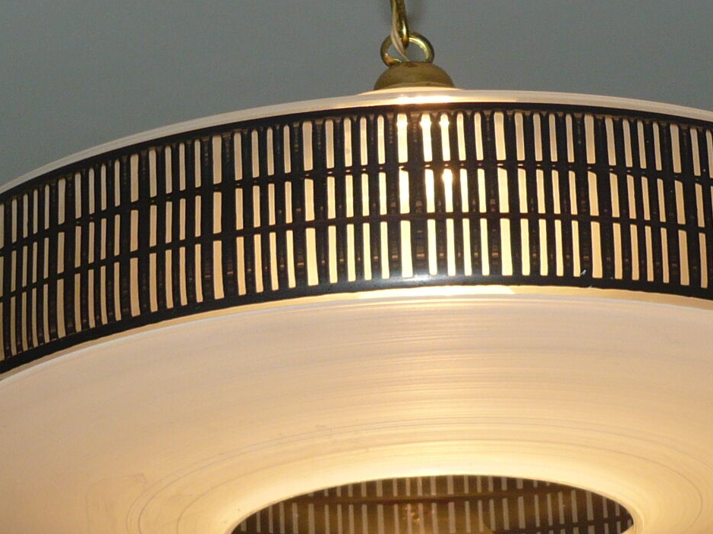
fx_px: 3089
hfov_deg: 13.2
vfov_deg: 9.9
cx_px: 415
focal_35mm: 150
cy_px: 328
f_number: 3.4
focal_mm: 9.1
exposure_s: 1/100
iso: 100
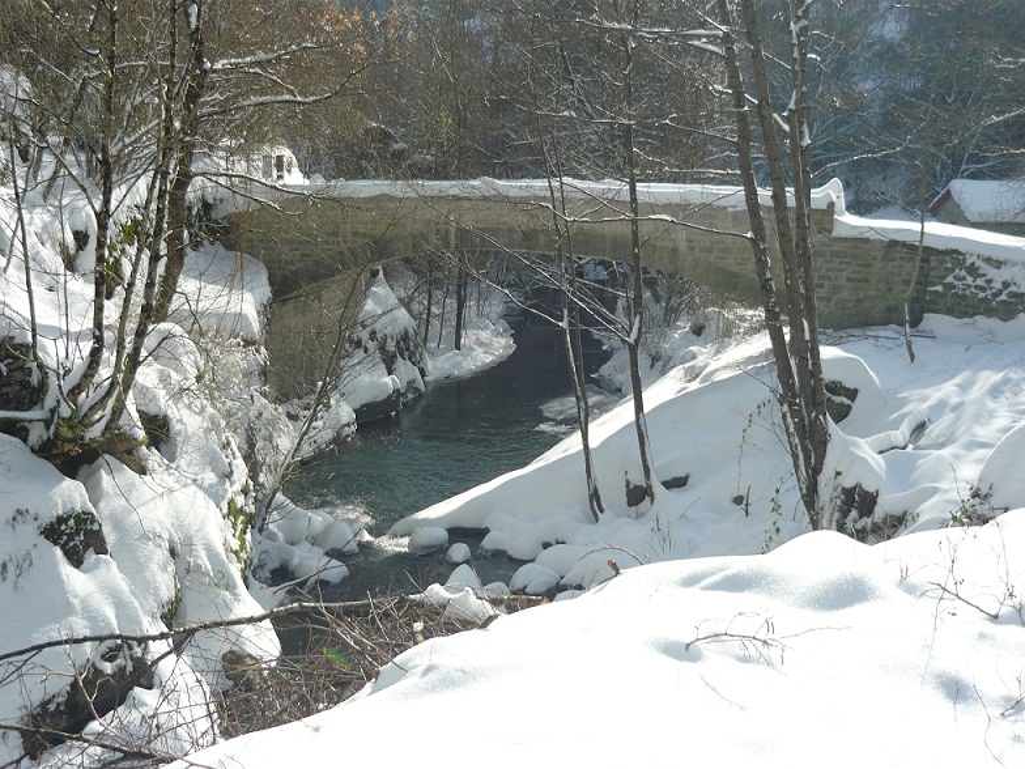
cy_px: 384
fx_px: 1214
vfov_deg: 35.1
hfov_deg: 45.8
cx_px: 512
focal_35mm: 41
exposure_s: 1/125
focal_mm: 6.8
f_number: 9
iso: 100
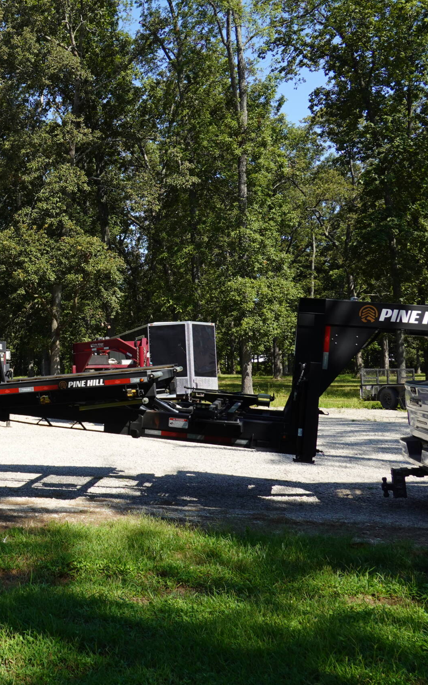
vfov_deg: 46.2
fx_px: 802
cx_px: -63
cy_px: 344
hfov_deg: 27.0
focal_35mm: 43
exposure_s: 1/250
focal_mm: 10.6
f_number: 5.6
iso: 100
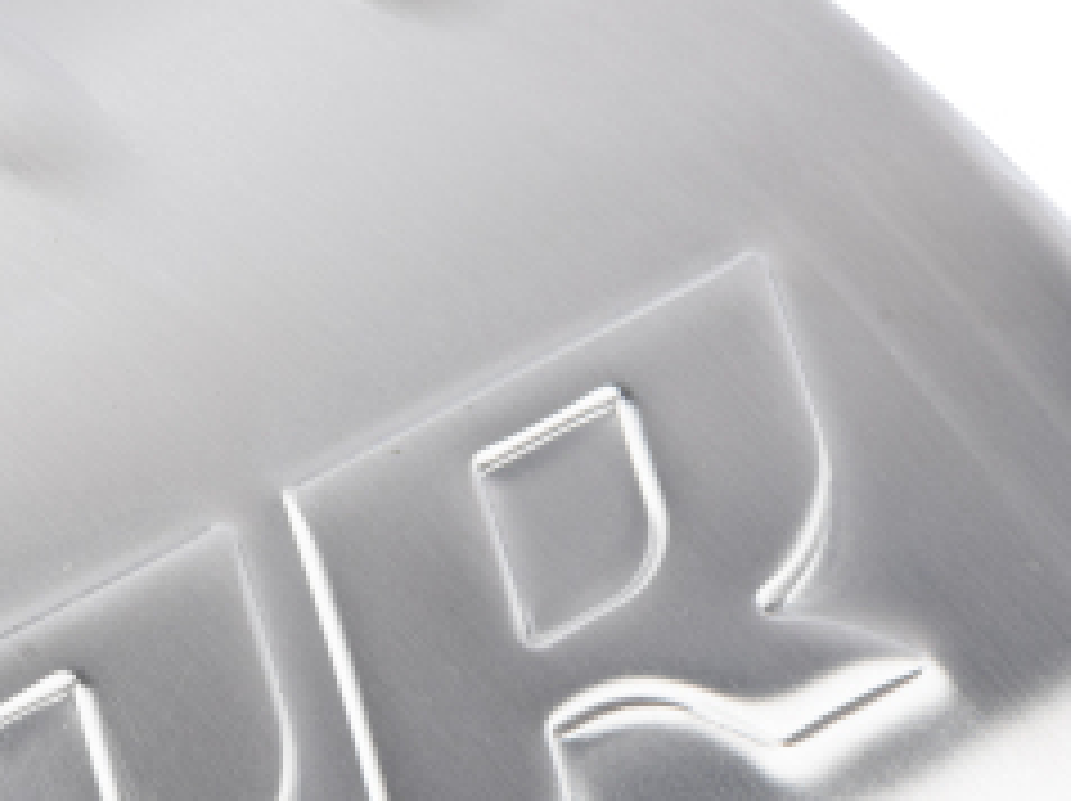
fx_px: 10509
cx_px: -27
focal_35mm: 340
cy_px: 976
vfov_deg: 4.4
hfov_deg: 5.8
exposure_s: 1/125
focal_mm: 105
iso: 100
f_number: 22
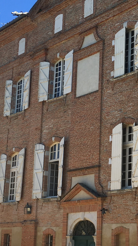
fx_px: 482
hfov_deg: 15.8
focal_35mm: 74
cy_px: 128
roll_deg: +0.9
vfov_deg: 28.6
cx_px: 155
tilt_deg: +13.8
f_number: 2.2
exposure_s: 1/746
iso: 25
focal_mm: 4.15
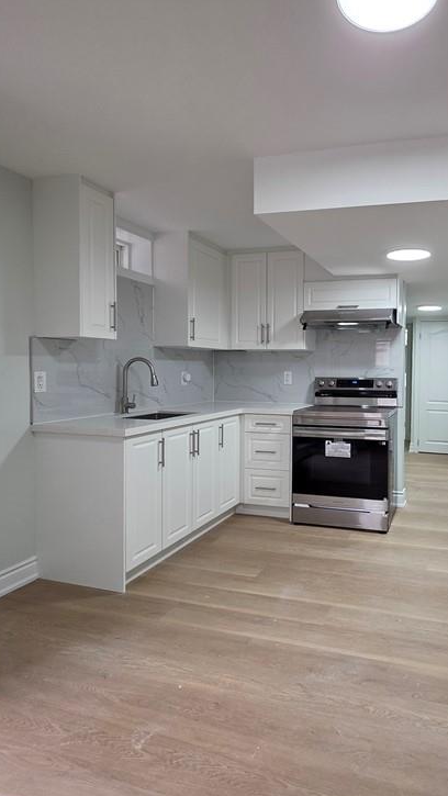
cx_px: 324
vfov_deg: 86.6
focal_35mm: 20
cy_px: 384
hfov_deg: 53.9
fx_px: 422
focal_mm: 2.2
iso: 160
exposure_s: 1/120
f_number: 1.9
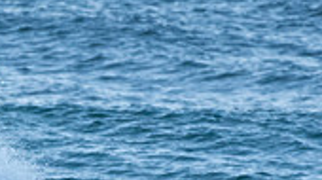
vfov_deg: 0.5
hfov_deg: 0.8
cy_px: 289
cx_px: -98
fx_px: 22906
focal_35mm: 2687
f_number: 5.6
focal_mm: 500
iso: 1800
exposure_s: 1/1600
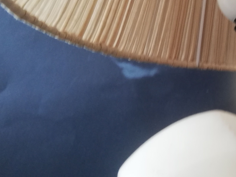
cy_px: 33
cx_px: 193
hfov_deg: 38.7
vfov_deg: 30.1
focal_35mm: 47
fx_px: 320
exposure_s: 1/33.3
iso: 400
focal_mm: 3.81
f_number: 2.2
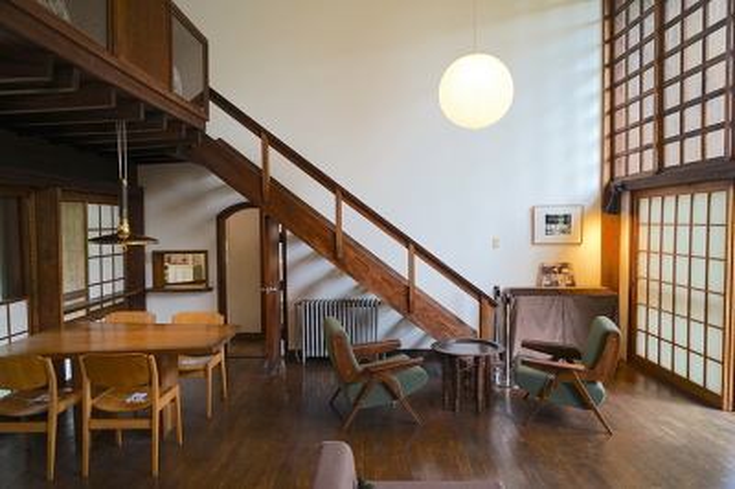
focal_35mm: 24
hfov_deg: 73.8
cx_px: 368
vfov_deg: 53.1
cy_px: 244
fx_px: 490
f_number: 4
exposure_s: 1/30
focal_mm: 24
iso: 800
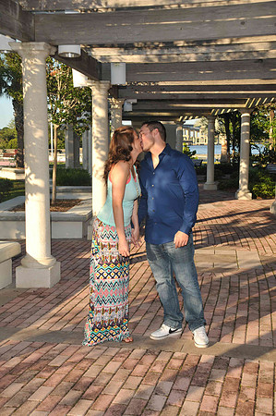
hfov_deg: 28.0
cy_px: 208
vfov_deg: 41.2
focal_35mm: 48
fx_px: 553
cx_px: 138
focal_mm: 32
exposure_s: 1/250
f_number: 5.6
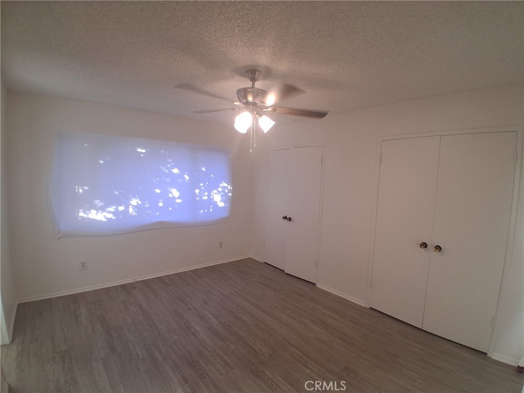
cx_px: 262
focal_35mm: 17
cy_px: 196
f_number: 2.2
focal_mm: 1.4
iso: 100
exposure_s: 1/60
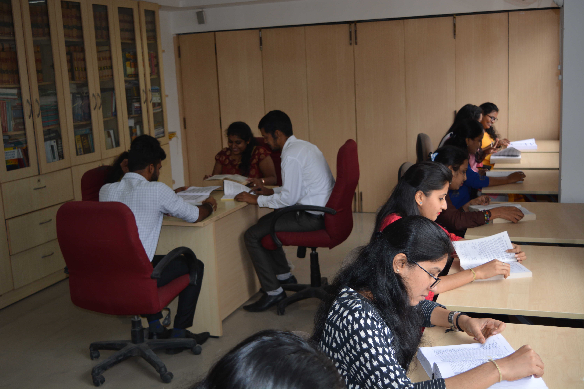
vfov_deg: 31.9
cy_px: 194
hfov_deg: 46.4
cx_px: 292
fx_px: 681
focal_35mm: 42
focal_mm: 28
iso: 200
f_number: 4.2
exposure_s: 1/125
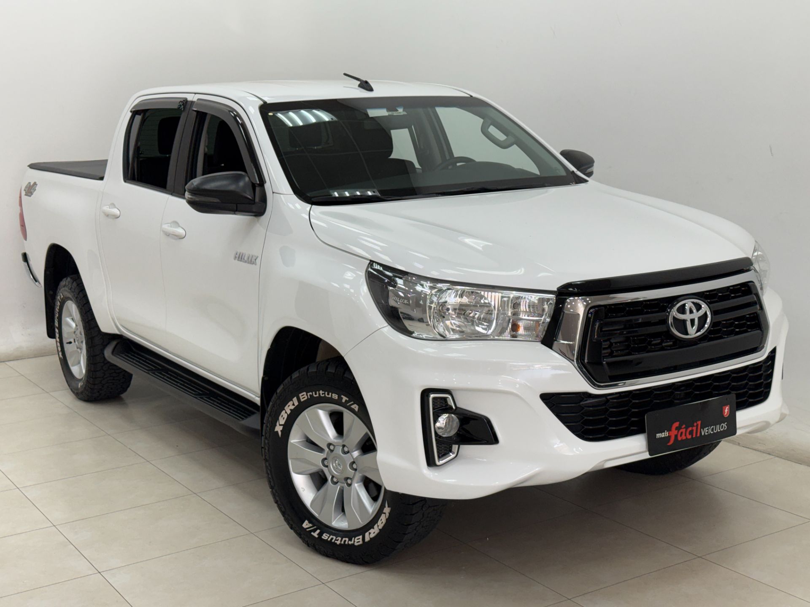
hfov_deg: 39.7
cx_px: 405
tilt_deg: -9.1
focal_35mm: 48
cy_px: 304
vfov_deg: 30.3
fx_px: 1123
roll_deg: +2.0
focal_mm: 6.76
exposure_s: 1/175
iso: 64
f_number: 1.78
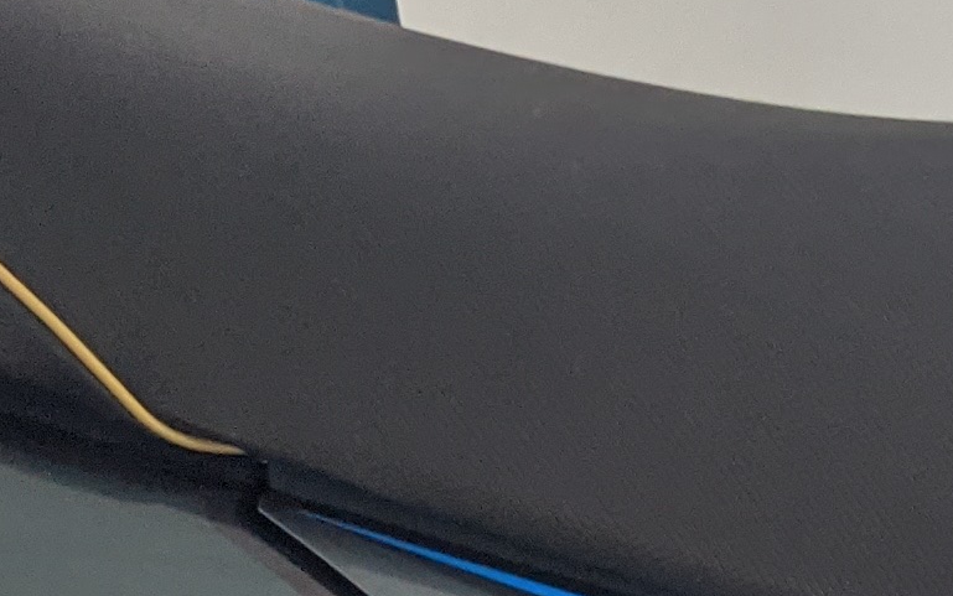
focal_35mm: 150
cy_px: 1797
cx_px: 1527
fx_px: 3897
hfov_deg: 13.0
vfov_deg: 7.6
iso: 41
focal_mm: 4.38
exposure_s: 1/57.9
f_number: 1.73
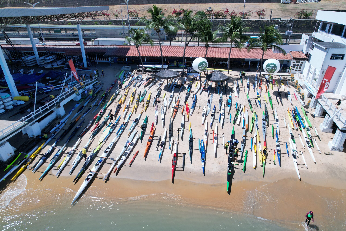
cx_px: 173
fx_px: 211
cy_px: 116
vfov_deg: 57.2
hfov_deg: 78.6
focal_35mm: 22
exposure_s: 1/3000
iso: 150
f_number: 2.8
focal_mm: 8.38
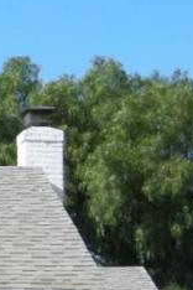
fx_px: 1463
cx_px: -314
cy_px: 164
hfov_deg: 7.0
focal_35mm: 182
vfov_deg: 11.3
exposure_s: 1/264
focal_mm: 8.5
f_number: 5.1
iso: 64
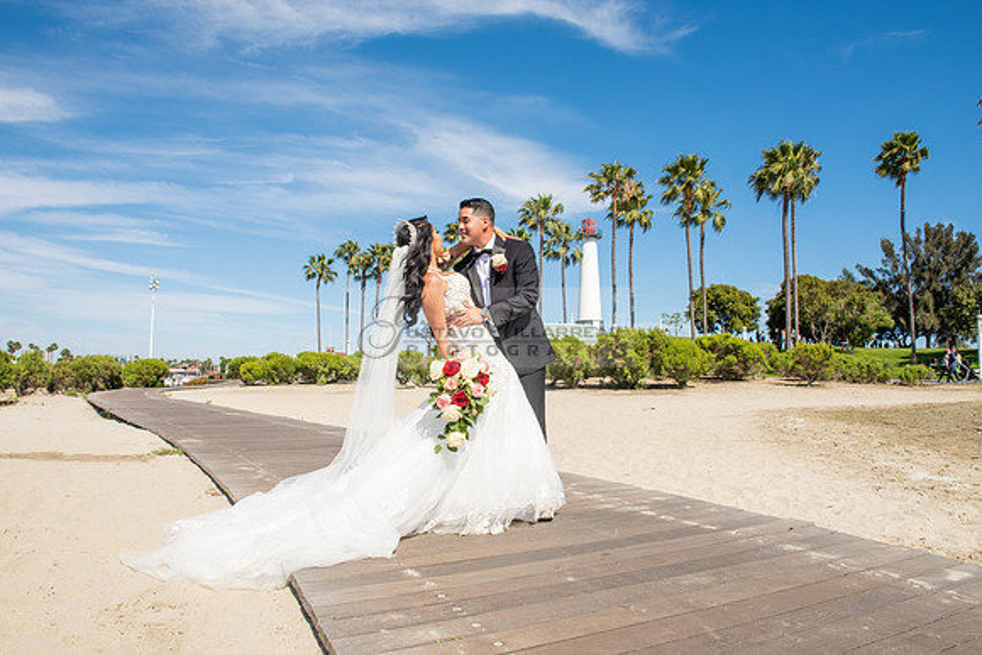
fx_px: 655
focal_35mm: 24
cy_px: 328
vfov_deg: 53.2
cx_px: 491
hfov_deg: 73.7
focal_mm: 24
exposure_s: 1/250
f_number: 14
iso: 200
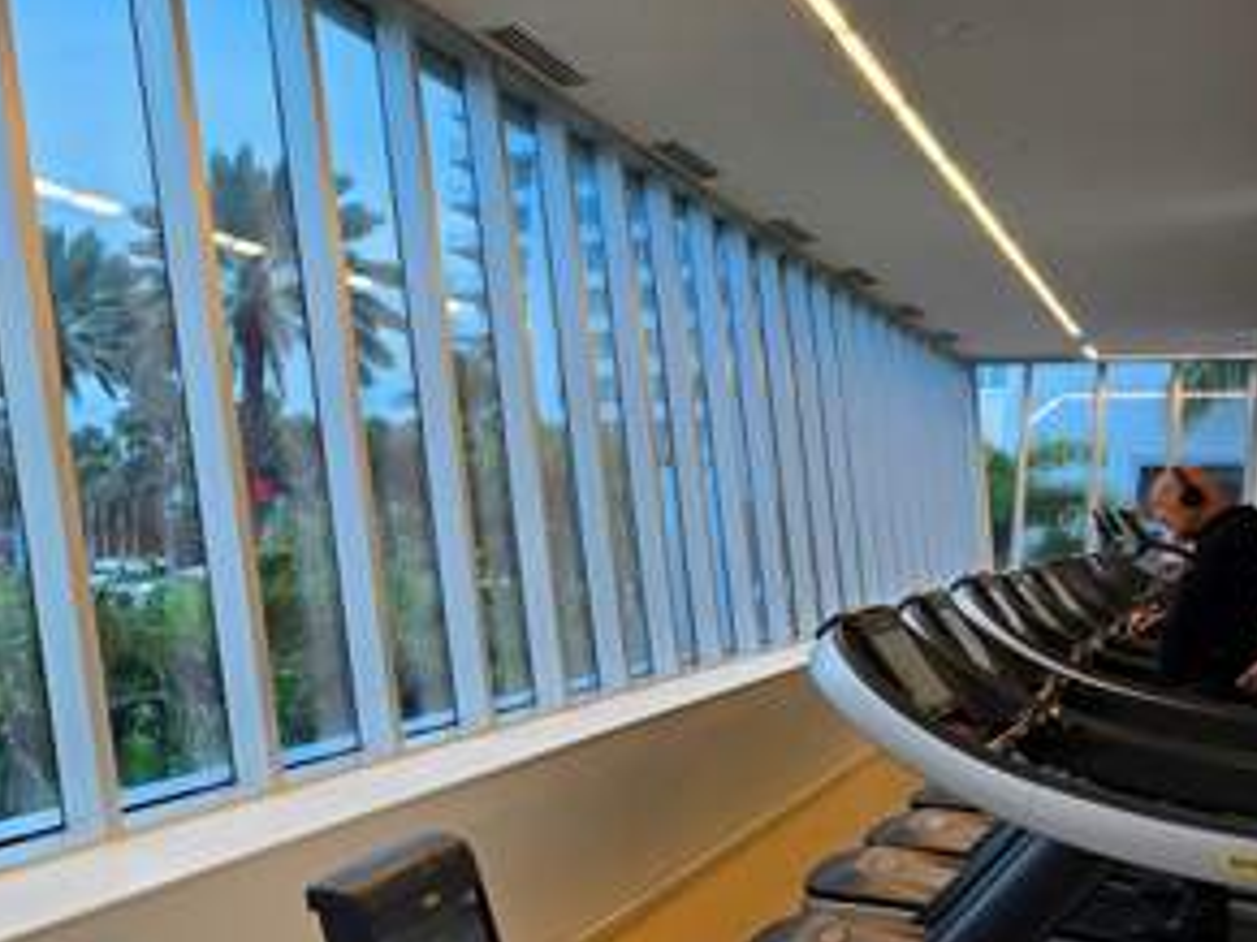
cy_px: 691
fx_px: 1379
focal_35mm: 38
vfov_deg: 36.9
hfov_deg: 46.2
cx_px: 233
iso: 25
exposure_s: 1/60.2
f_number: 1.7
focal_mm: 6.3
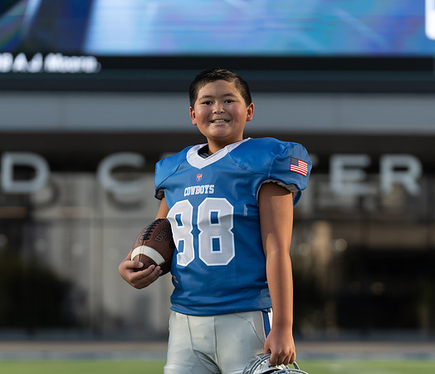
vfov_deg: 9.5
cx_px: 230
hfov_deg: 11.0
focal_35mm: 170
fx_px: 2258
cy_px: 232
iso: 100
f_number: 2.8
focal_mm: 116
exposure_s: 1/640
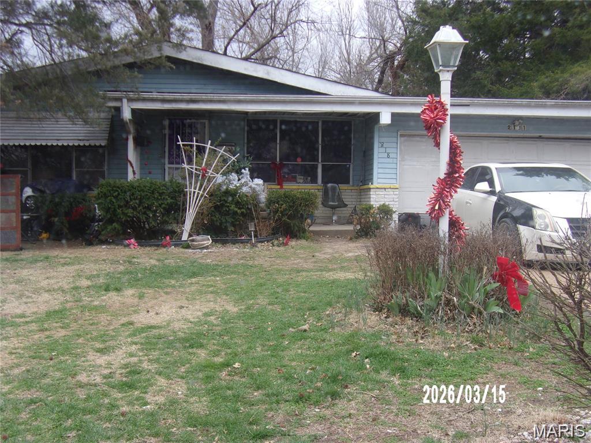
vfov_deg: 34.3
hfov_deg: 44.8
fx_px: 717
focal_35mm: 42
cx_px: 296
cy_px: 222
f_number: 3.7
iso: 80
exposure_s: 1/180
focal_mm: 7.6
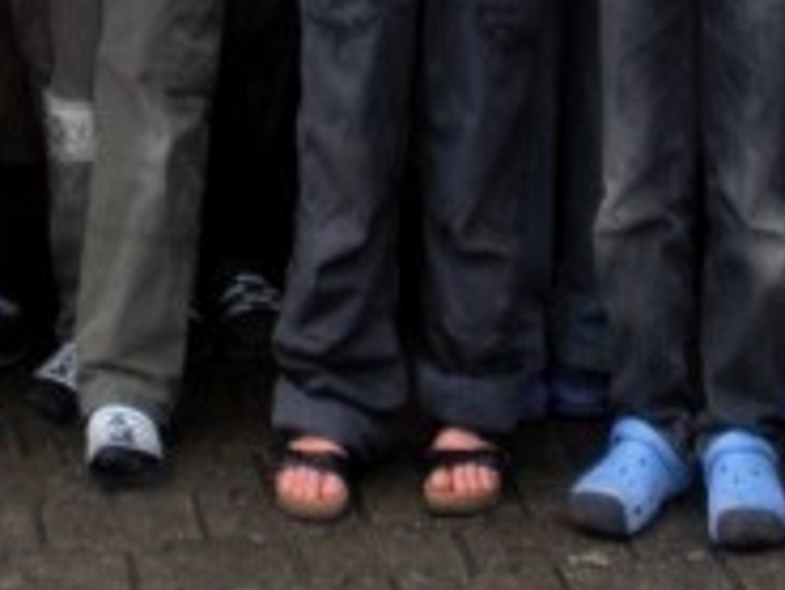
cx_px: 484
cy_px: -344
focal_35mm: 152
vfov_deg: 9.5
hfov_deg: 13.0
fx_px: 3449
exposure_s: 1/59.5
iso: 64
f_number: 4
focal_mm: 7.7
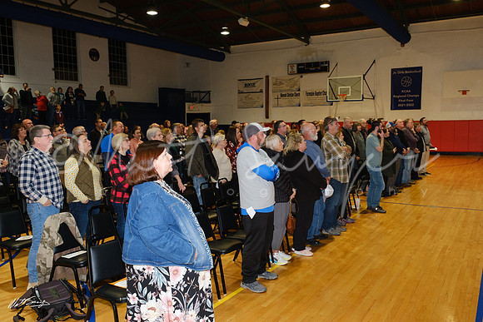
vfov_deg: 43.6
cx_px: 242
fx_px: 403
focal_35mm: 30
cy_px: 161
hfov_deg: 61.9
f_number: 5.6
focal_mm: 20
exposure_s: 1/125
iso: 1600
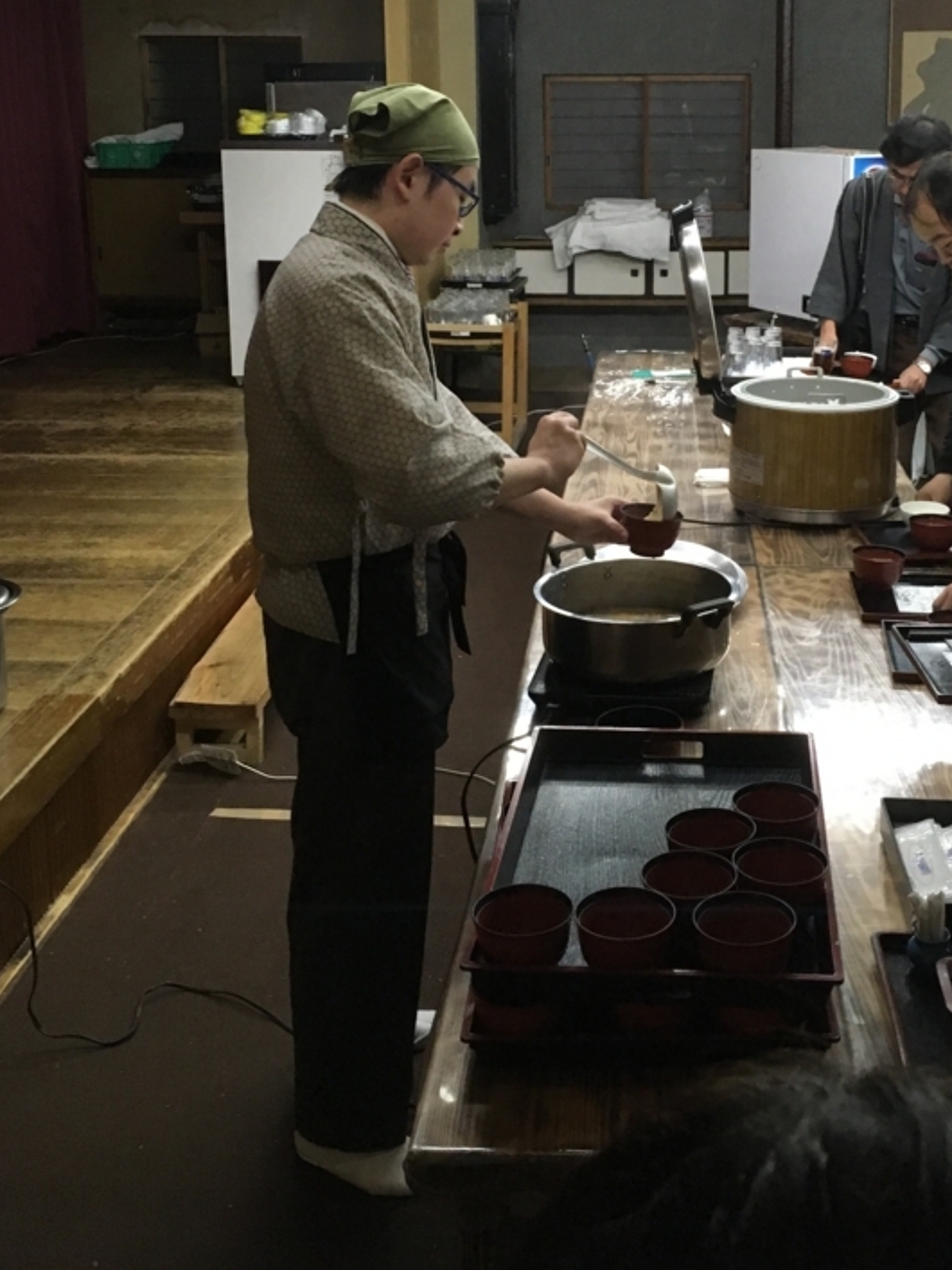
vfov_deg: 43.8
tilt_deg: -10.6
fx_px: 1541
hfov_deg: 34.1
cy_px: 375
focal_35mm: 42
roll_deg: +2.5
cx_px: 609
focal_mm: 4.15
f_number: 2.2
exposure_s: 1/30
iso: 200
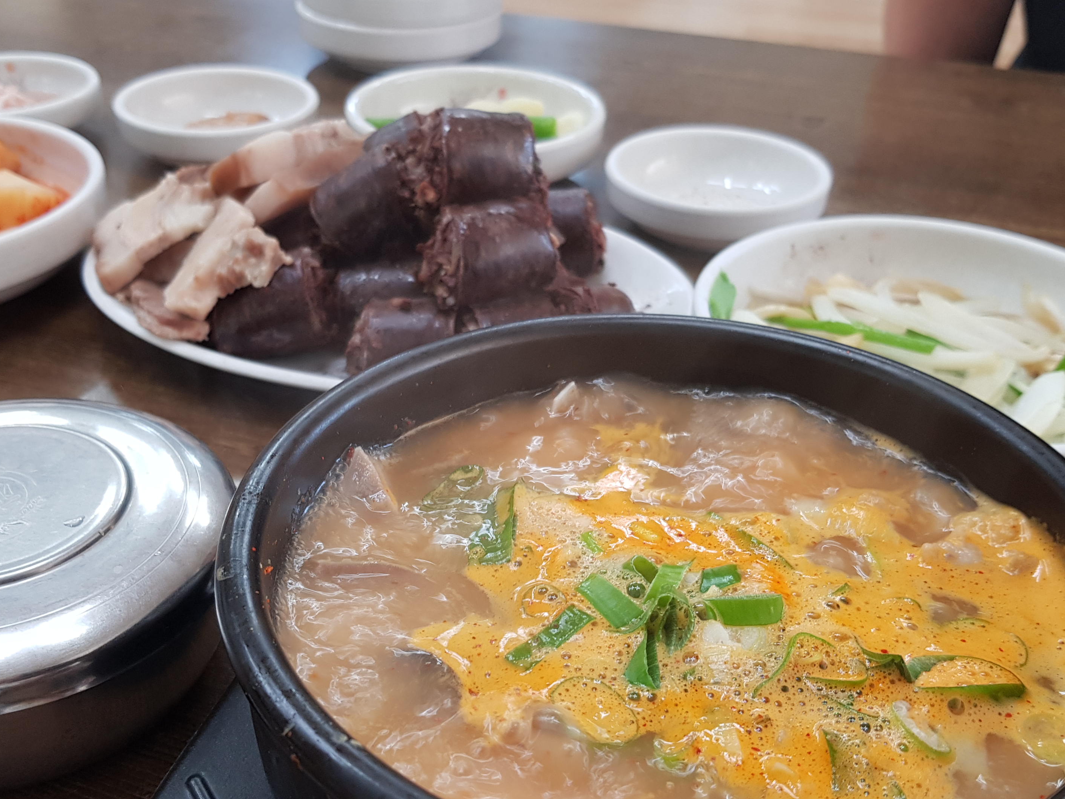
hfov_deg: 50.1
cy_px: 481
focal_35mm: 37
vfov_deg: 38.5
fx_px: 1138
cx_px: 506
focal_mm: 4.2
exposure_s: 1/60
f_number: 1.7
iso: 80
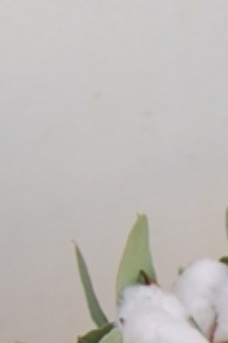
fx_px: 1152
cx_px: 410
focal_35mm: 121
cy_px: 540
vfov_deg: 15.4
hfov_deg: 10.6
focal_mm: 18
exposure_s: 1/250
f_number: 4.5
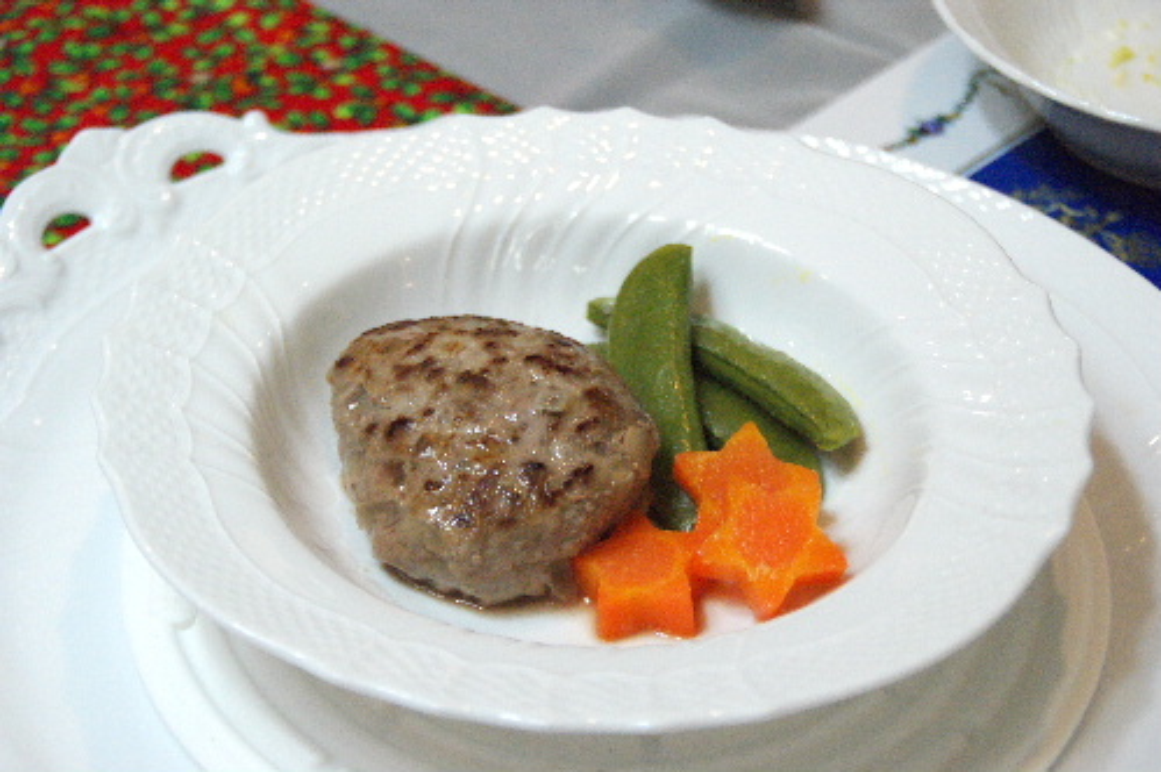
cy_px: 386
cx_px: 580
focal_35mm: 82
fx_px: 2659
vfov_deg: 16.5
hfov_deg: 24.6
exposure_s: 1/100
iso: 1600
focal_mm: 55
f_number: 5.6
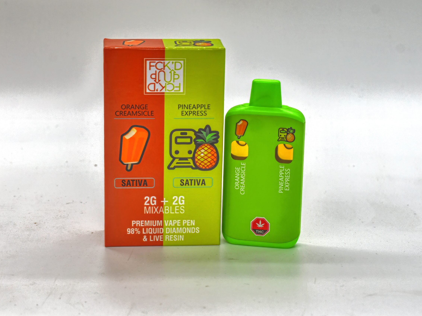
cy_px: 158
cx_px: 200
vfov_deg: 22.6
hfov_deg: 29.8
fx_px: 792
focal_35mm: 65
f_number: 8
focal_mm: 40
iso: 200
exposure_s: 1/320
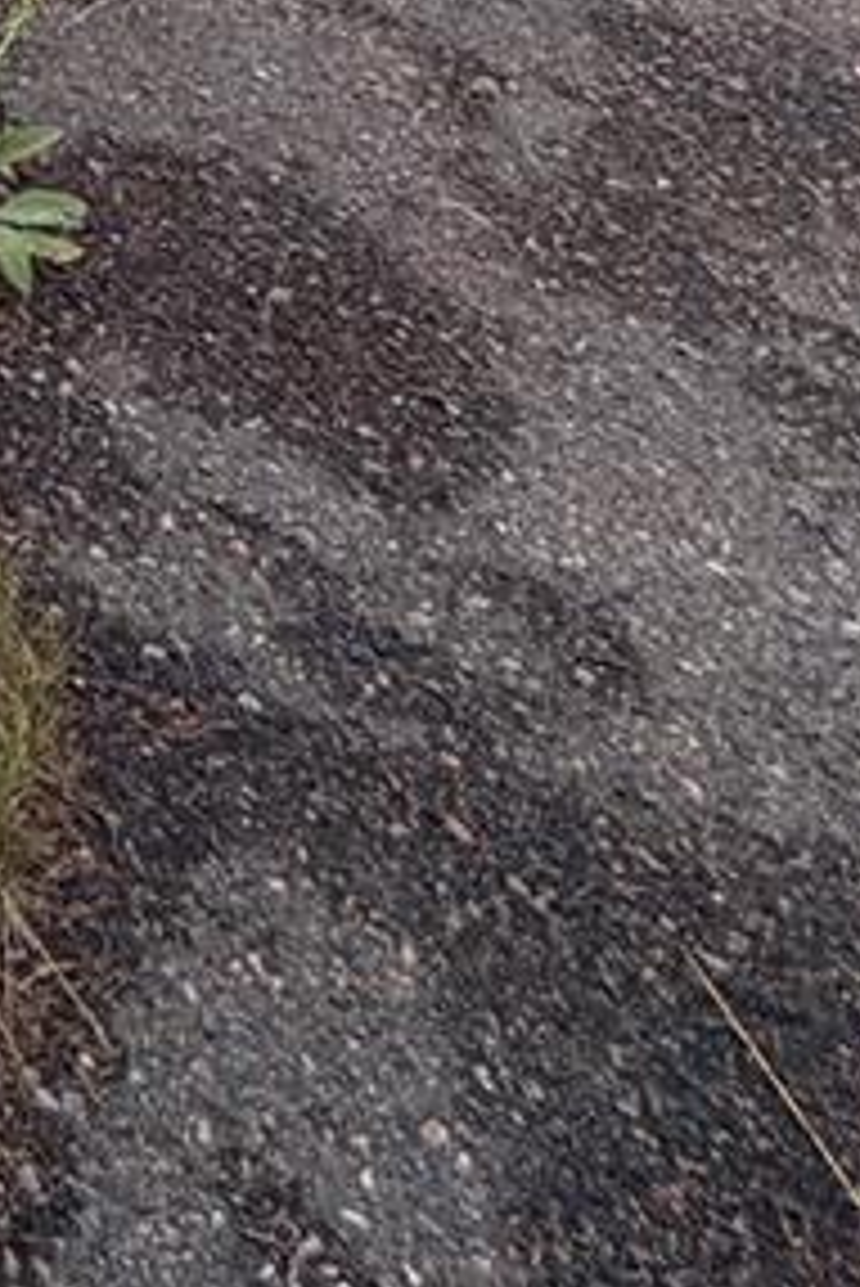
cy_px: -1080
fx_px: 2183
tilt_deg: +3.8
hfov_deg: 16.7
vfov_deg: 21.0
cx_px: -869
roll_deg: +0.3
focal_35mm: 61
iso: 100
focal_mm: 2.22
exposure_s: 1/121
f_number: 2.2
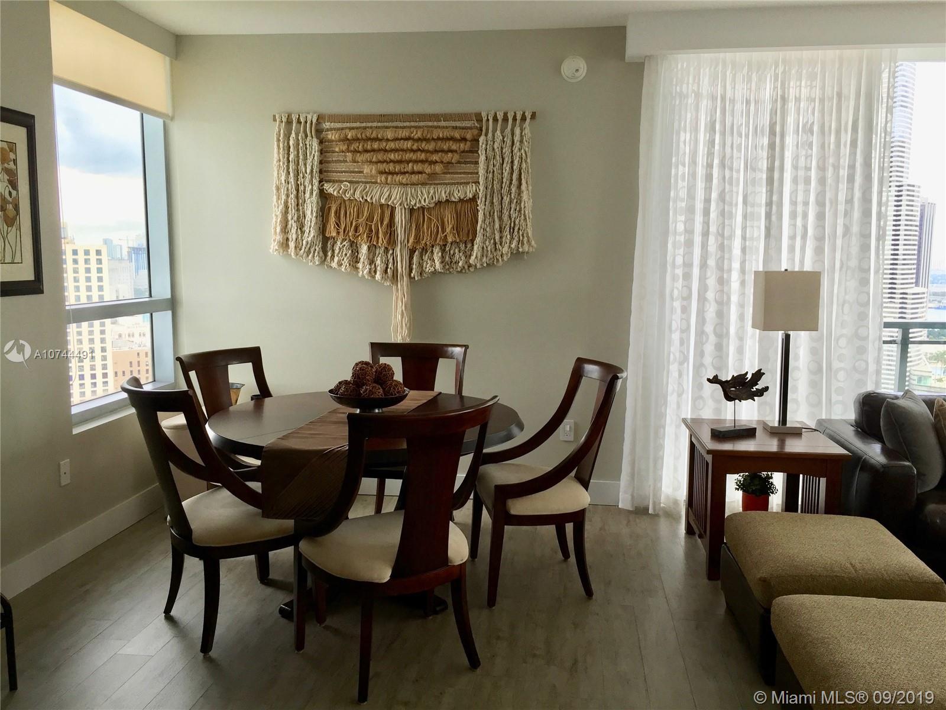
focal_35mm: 29
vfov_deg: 48.2
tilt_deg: -7.3
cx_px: 473
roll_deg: -0.9
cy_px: 355
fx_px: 793
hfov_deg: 61.7
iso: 50
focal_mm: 4.15
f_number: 2.2
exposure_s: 1/120
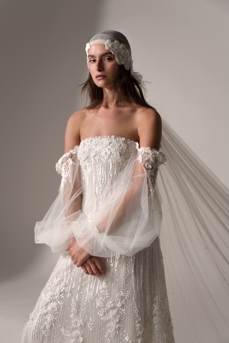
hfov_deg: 27.0
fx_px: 477
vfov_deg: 39.6
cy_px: 172
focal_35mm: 50
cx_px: 114
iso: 50
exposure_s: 1/640
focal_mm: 50
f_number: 1.2
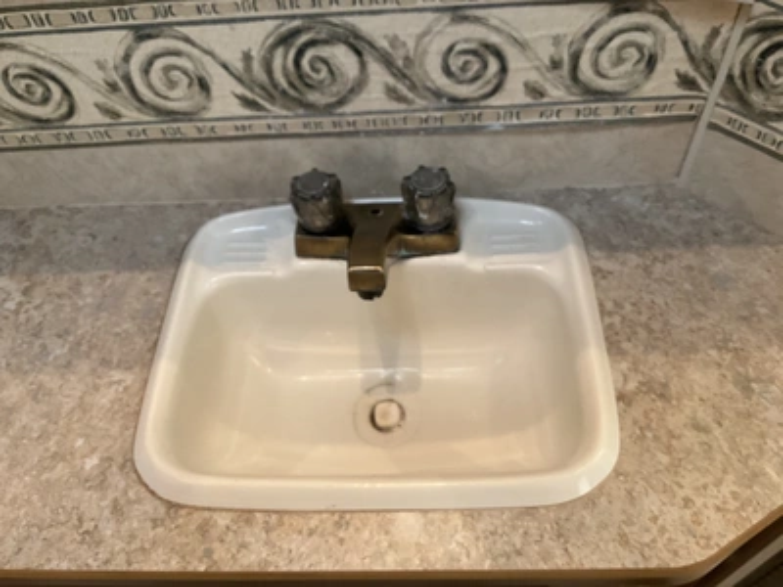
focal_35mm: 29
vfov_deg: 48.2
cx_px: 392
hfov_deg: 61.7
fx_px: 656
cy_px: 294
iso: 160
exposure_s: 1/60
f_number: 1.8
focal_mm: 3
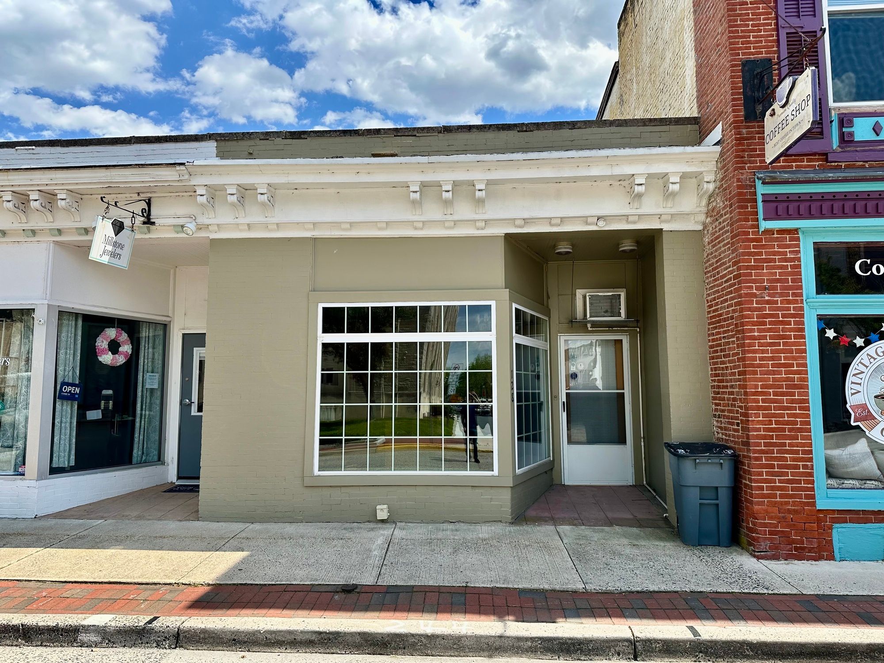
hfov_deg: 71.6
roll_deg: -0.2
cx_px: 442
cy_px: 332
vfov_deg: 56.8
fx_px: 613
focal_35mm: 24
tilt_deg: +5.6
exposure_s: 1/2732
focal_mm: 6.86
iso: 80
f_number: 1.78
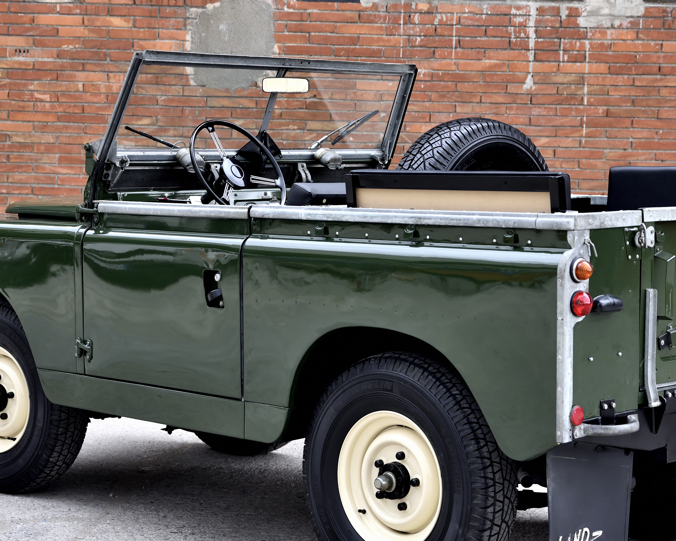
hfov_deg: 22.5
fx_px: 1701
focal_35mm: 85
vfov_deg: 18.1
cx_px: 388
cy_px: 301
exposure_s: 1/160
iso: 250
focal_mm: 52
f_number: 4
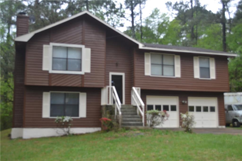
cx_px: 121
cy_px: 80
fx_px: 282
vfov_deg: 31.9
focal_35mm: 42
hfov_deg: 46.4
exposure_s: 1/125
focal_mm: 28
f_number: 5.6
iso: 140
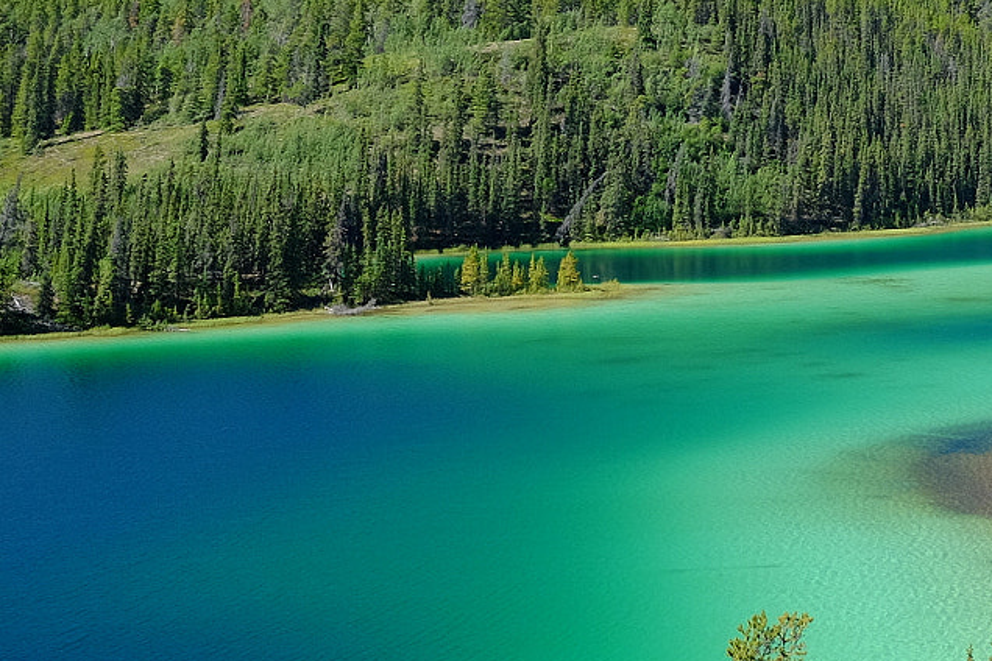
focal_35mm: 88
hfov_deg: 22.6
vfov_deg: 15.5
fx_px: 2425
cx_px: 886
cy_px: 179
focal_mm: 23
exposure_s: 1/120
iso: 320
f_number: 8
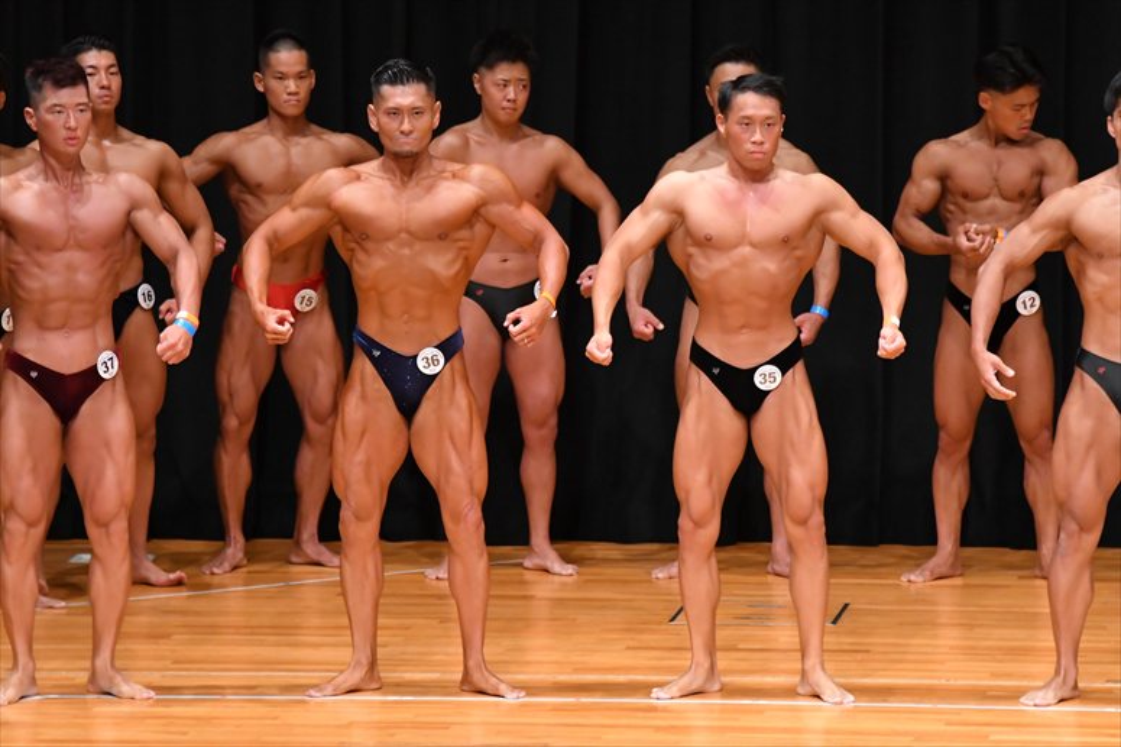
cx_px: 560
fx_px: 8404
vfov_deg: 5.1
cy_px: 374
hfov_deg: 7.6
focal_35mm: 270
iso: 5000
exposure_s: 1/400
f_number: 5.6
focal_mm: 180
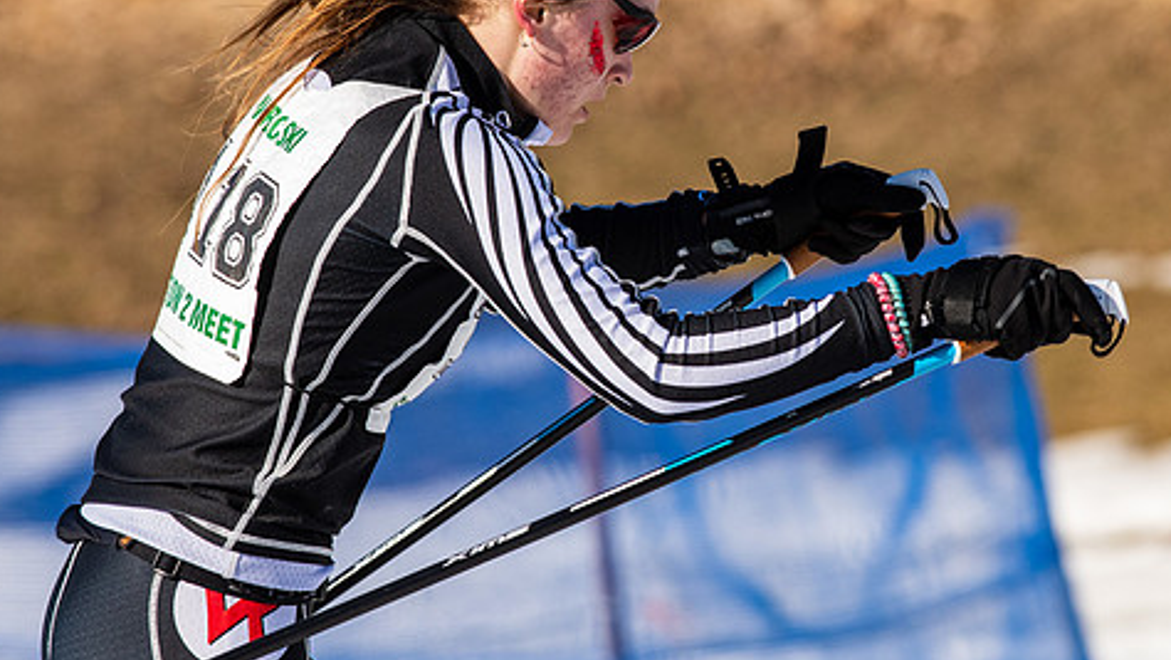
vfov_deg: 1.8
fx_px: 20842
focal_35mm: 671
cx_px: 711
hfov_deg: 3.2
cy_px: 274
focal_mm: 300
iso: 400
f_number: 6.3
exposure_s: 1/2000
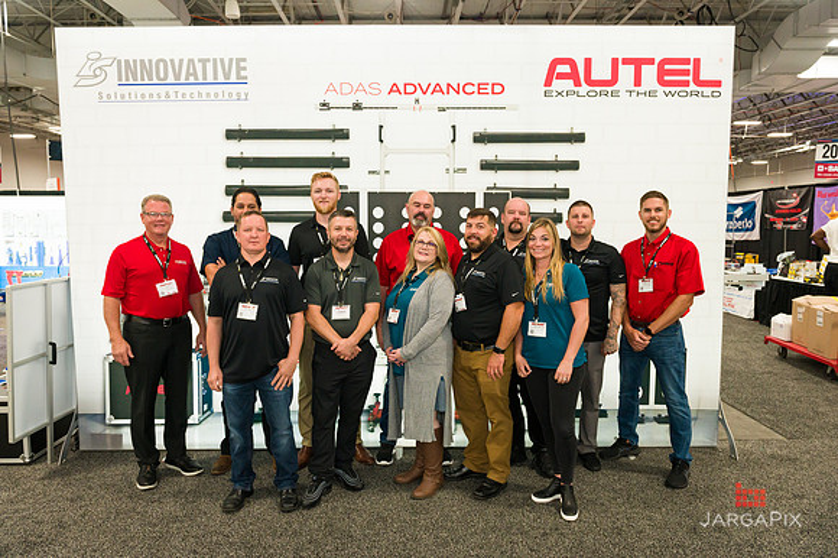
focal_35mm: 24
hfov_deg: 73.8
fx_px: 558
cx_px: 419
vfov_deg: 53.1
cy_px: 279
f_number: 5.6
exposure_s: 1/125
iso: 1600
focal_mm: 24
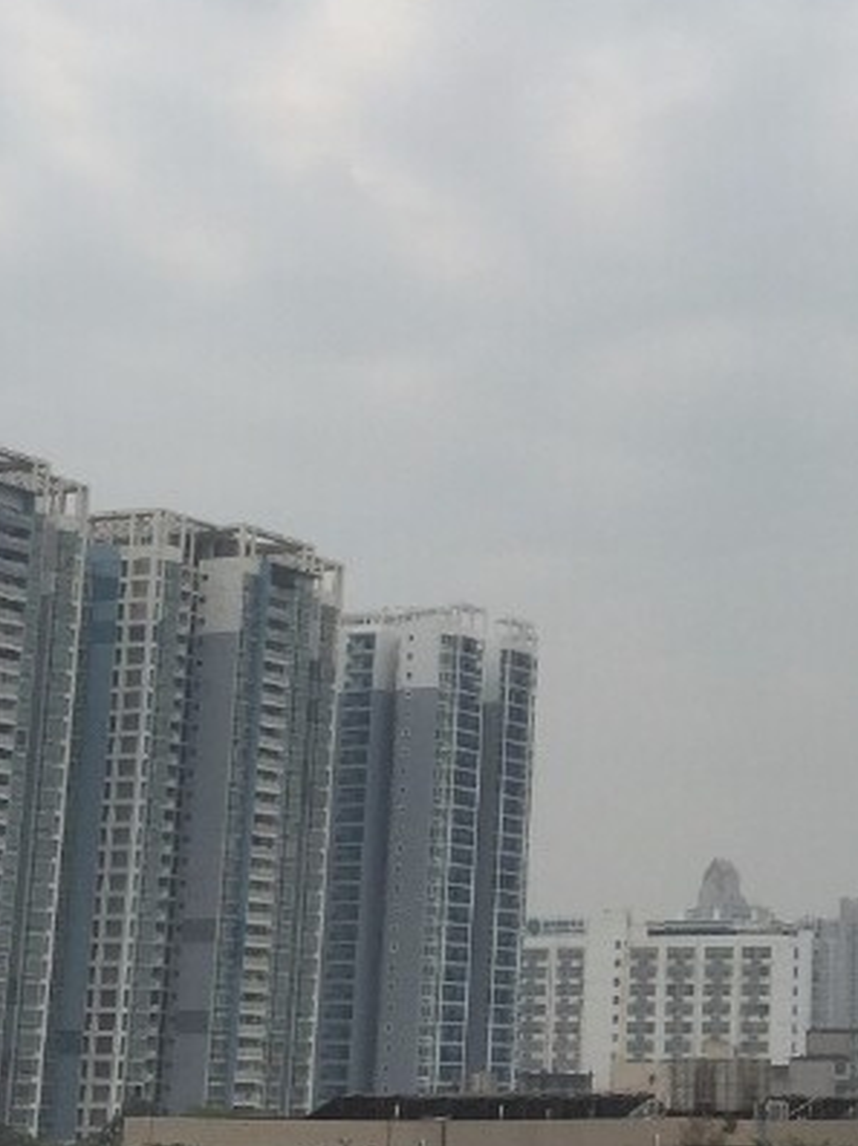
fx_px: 2582
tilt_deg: +10.7
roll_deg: -0.7
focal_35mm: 78
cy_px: 573
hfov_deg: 18.2
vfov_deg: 25.0
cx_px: 942
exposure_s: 1/590
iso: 32
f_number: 2.2
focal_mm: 4.15
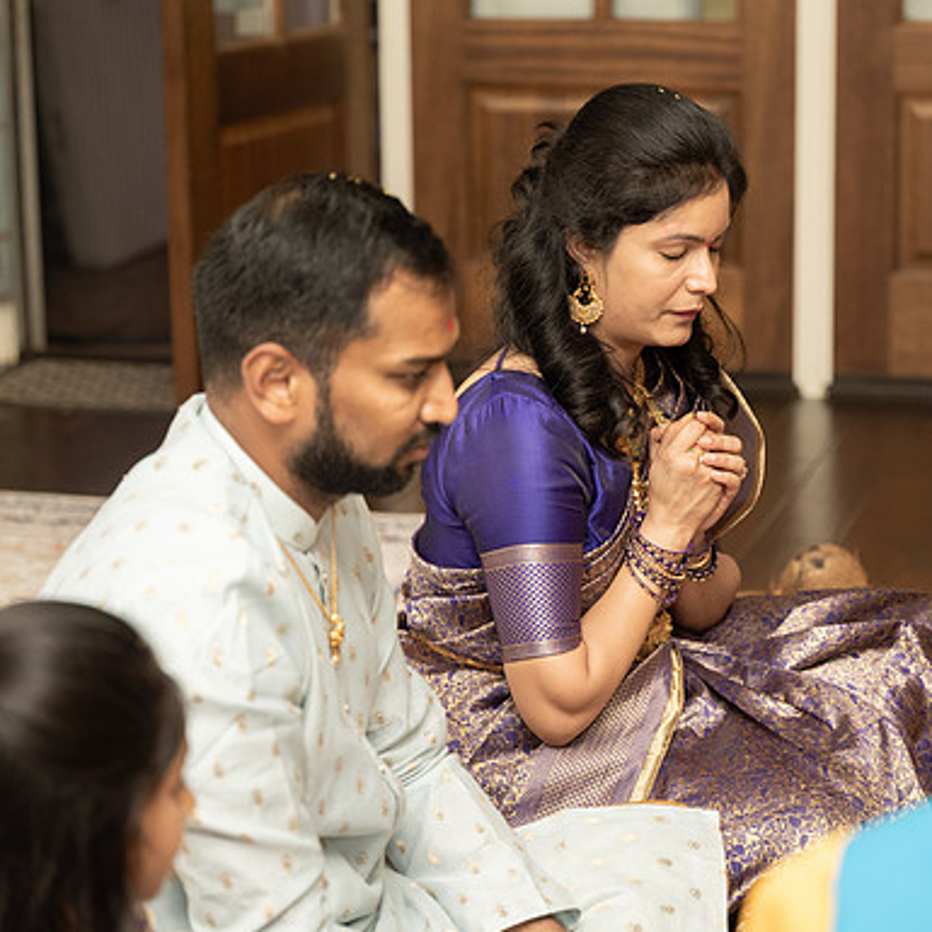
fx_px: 2955
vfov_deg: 17.9
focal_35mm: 97
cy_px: 467
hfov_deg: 17.9
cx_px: 633
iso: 500
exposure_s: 1/200
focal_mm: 72
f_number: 2.8
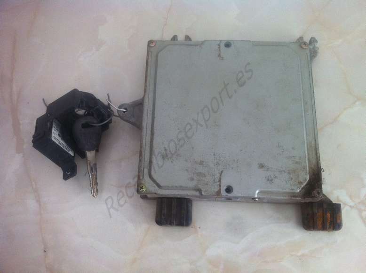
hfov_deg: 52.7
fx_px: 369
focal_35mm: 35
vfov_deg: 40.6
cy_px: 136
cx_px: 183
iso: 125
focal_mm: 3.85
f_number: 2.8
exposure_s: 1/100
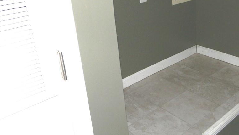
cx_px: 159
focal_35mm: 41
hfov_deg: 48.6
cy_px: 37
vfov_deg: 28.7
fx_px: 260
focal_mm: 5
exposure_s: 1/26
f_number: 3.5
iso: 200
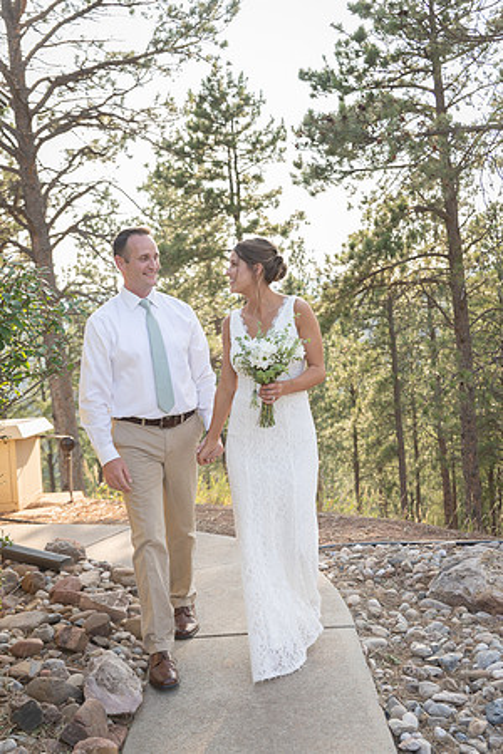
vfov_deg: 46.4
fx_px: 880
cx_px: 252
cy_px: 377
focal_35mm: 42
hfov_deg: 31.9
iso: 200
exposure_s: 1/320
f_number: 3.5
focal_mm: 42
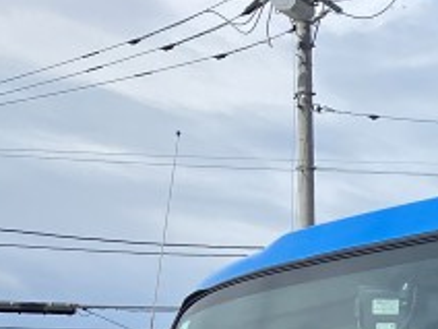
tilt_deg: -5.1
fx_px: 1708
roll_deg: +0.4
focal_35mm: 135
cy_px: 739
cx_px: 849
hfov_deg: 12.9
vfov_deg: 9.9
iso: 32
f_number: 1.8
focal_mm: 3.99
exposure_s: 1/1245
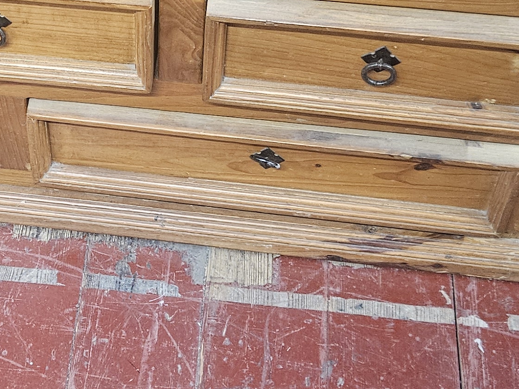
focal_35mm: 82
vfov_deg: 17.8
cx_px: 89
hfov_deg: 23.4
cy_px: 68
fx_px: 1229
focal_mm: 5.4
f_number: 1.8
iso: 1000
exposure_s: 1/100
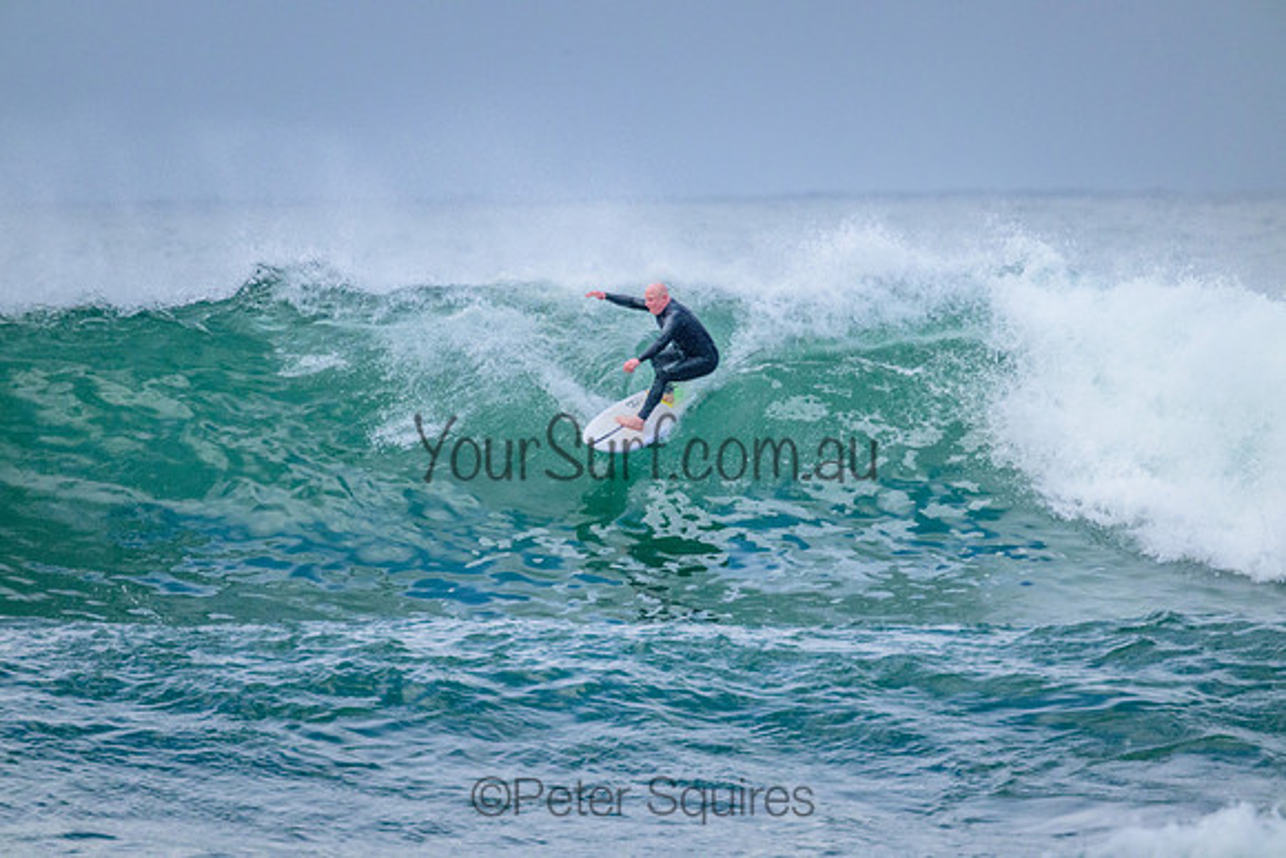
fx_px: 28583
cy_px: 429
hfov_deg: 2.6
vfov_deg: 1.7
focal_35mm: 800
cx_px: 643
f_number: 11
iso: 3600
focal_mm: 800
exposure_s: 1/1600
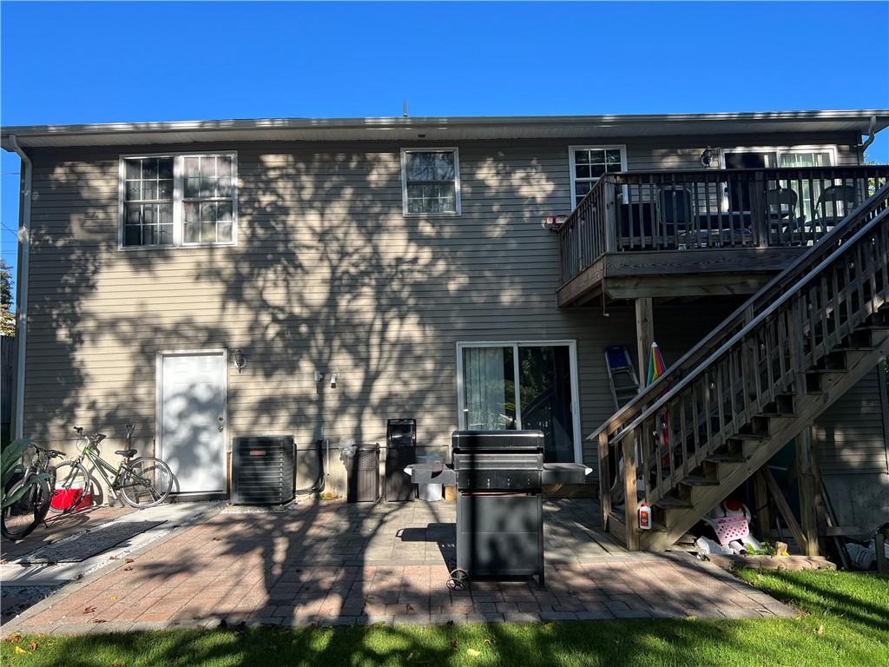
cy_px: 334
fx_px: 668
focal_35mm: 26
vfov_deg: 53.1
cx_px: 444
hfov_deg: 67.3
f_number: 1.5
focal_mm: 5.7
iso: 50
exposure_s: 1/1698
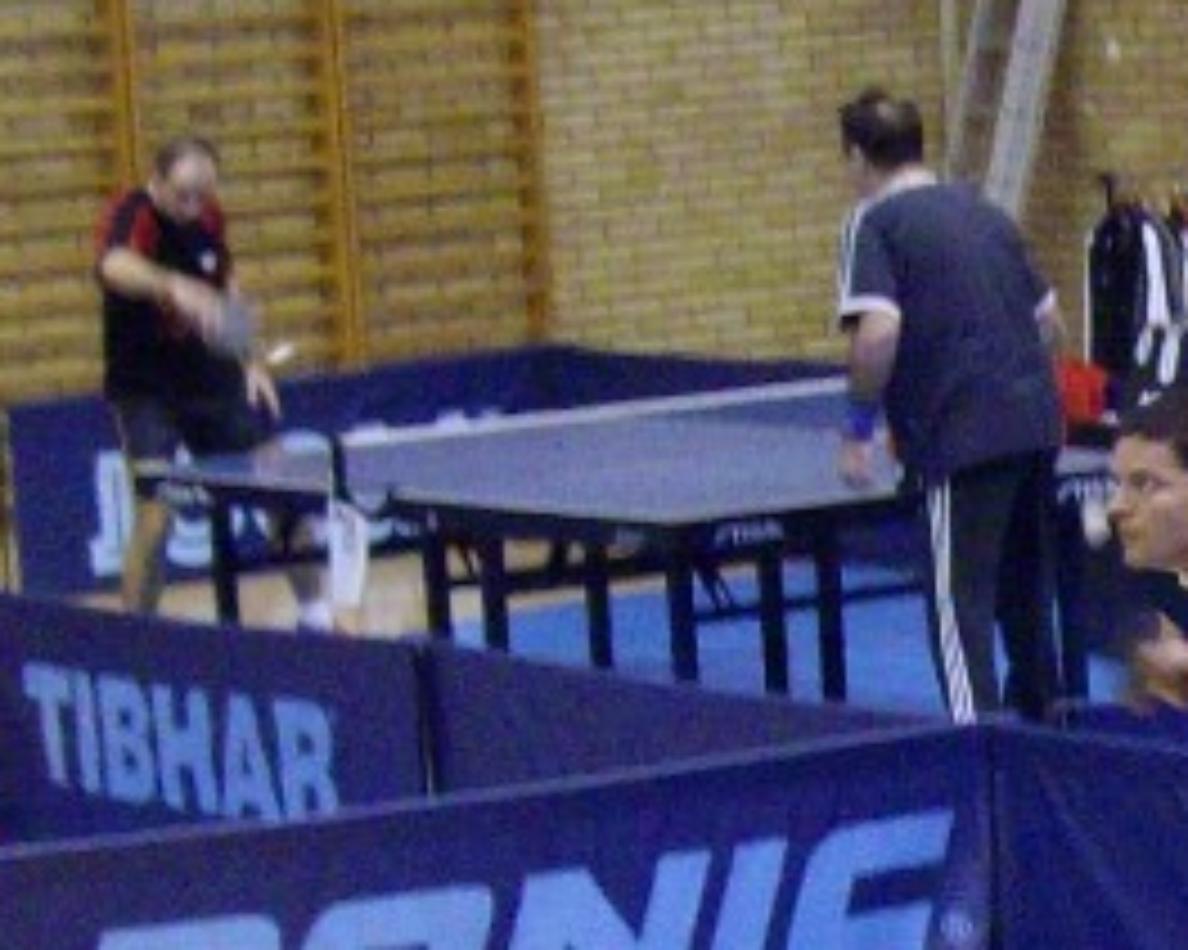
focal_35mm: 192
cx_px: 1966
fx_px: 6748
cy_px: 936
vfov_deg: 8.0
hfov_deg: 9.7
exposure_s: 1/50
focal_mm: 6
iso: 320
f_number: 2.7
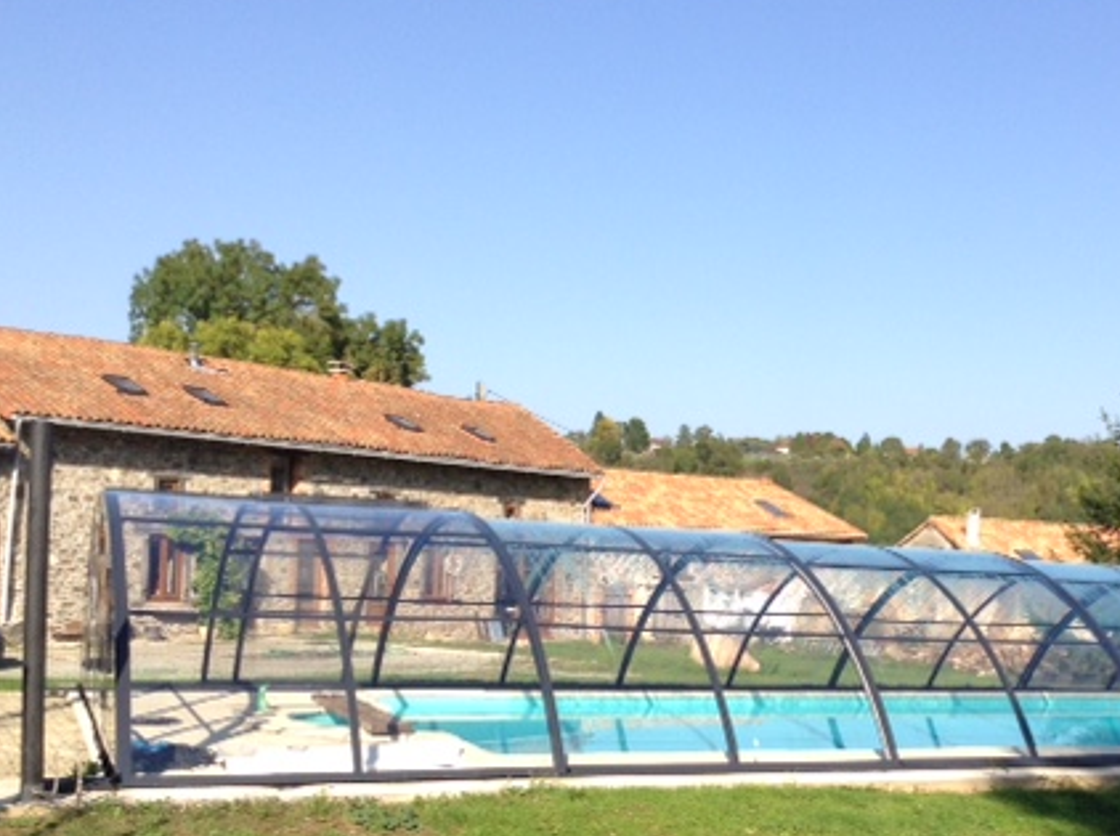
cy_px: 594
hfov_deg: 37.5
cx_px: 804
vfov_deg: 28.7
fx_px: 1615
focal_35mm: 50
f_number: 2.4
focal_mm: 3.3
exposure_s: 1/920
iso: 25
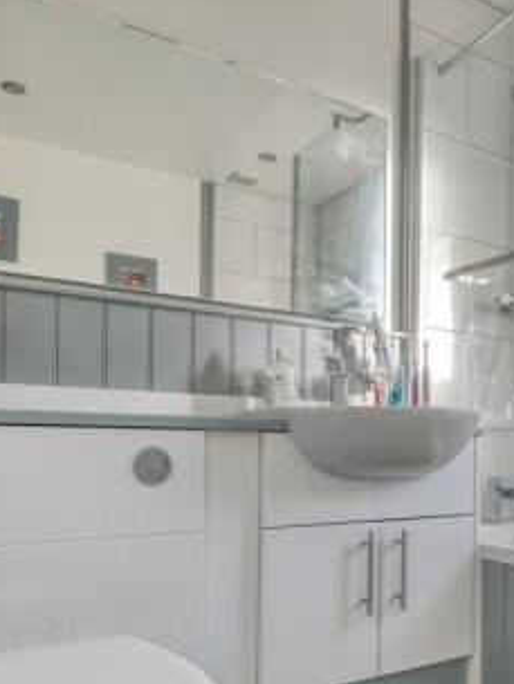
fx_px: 613
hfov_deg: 44.4
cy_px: 443
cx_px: 365
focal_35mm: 31
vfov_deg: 57.3
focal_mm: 10
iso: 500
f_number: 8
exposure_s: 1/60
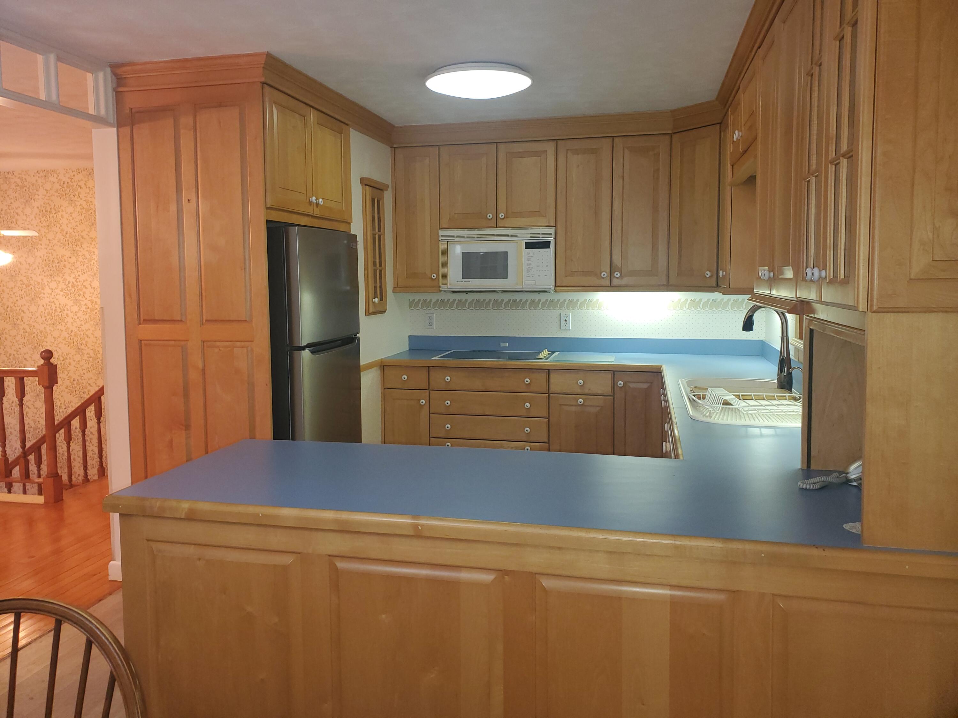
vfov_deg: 53.1
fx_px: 720
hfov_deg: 67.3
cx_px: 479
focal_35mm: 26
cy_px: 359
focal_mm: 4.3
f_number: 2.4
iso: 125
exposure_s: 1/20
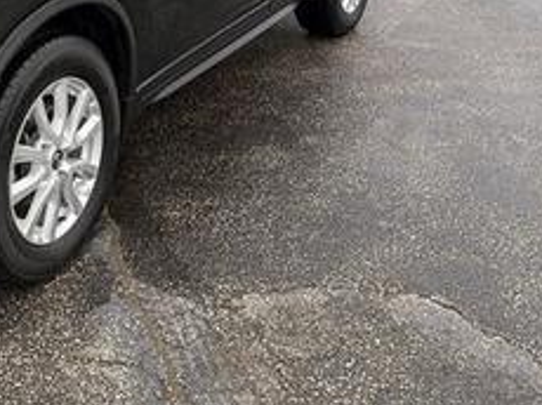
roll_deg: +1.4
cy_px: -33
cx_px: -21
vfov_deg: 24.1
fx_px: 892
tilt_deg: -12.4
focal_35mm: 57
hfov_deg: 30.9
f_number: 1.6
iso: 50
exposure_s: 1/326
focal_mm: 5.96
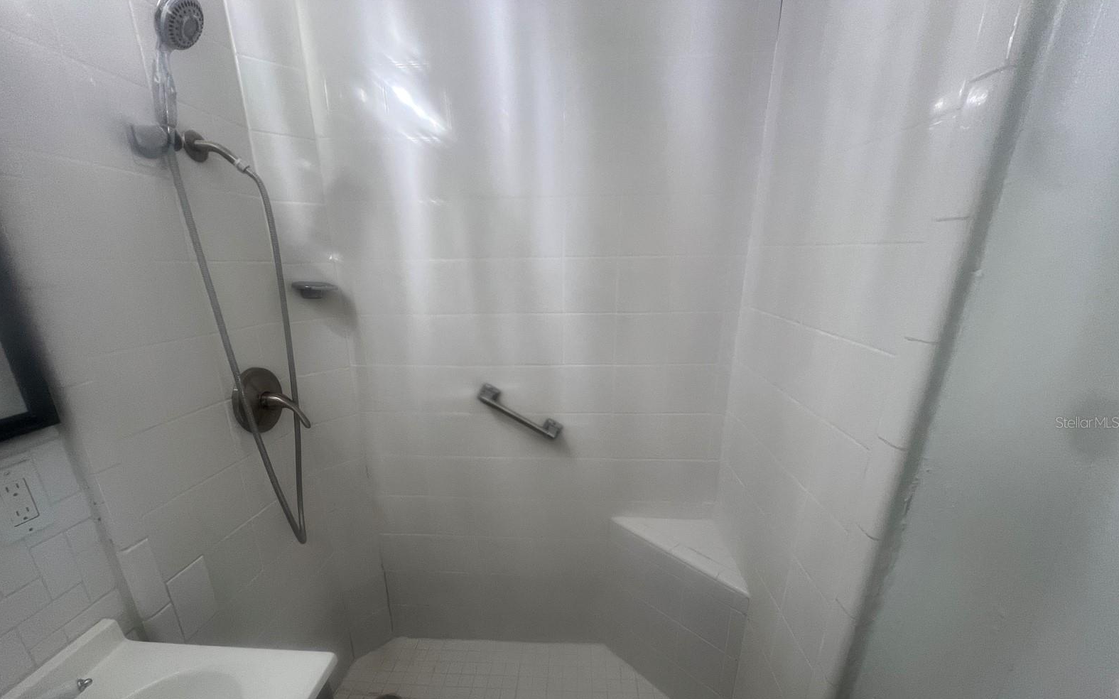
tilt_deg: -20.3
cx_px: 554
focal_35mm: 14
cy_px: 422
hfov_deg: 105.3
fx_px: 427
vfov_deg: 77.7
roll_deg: +0.5
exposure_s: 1/120
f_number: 1.8
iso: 125
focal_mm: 1.57
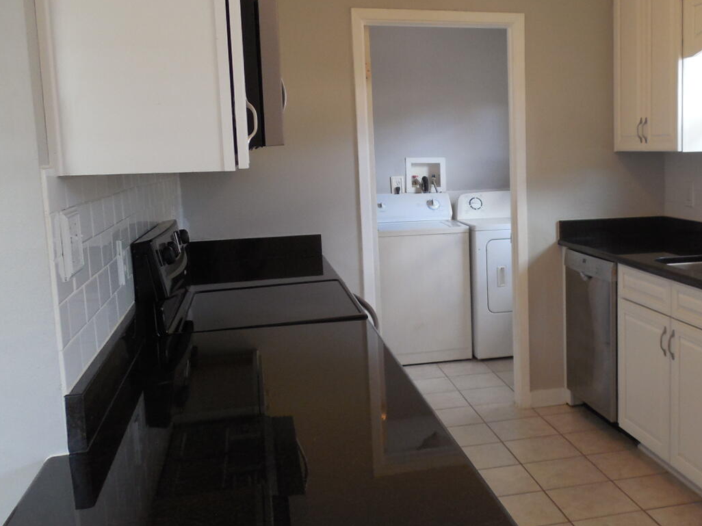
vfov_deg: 36.8
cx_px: 508
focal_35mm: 39
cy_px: 248
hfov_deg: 46.5
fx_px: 791
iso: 160
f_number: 3.3
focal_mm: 4.5
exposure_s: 1/30
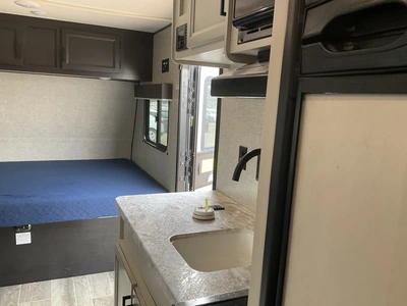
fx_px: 341
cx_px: 204
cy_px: 153
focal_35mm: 29
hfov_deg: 61.7
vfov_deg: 48.2
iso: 64
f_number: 1.8
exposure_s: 1/105
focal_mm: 3
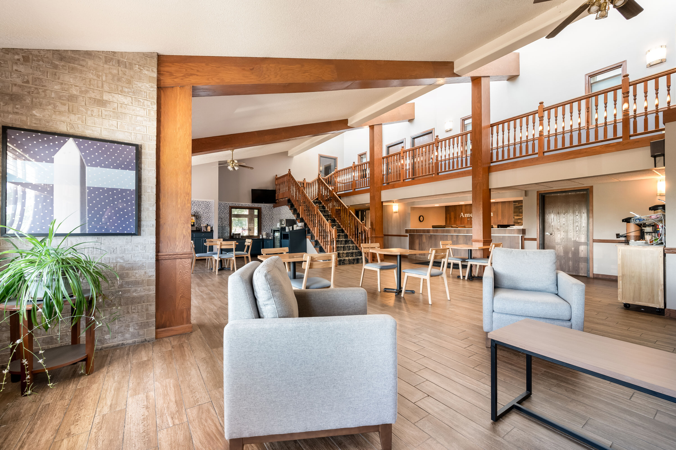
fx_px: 272
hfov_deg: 102.3
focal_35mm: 14
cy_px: 225
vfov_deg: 79.1
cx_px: 338
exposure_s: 1/2
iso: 400
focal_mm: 14.5
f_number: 8
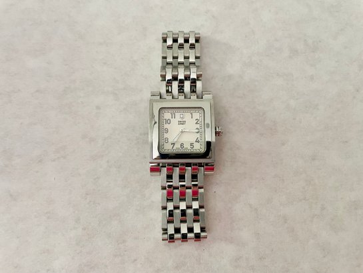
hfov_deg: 67.3
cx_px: 182
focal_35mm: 26
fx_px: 273
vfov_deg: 53.1
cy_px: 136
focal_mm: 4.2
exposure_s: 1/37
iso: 640
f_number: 1.6
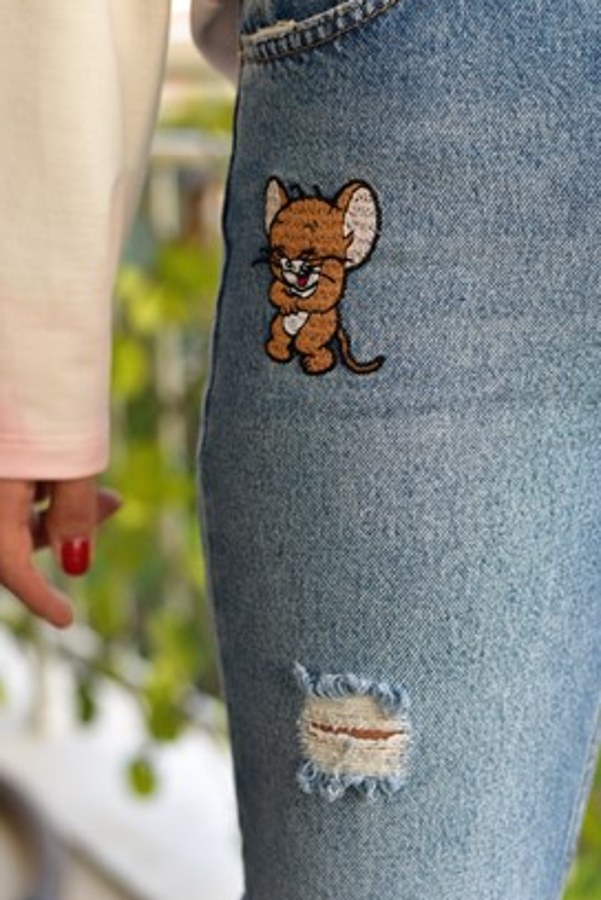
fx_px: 1425
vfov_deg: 35.0
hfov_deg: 23.8
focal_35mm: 57
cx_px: 318
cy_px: 420
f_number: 3.5
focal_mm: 50
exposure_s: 1/2000
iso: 1250
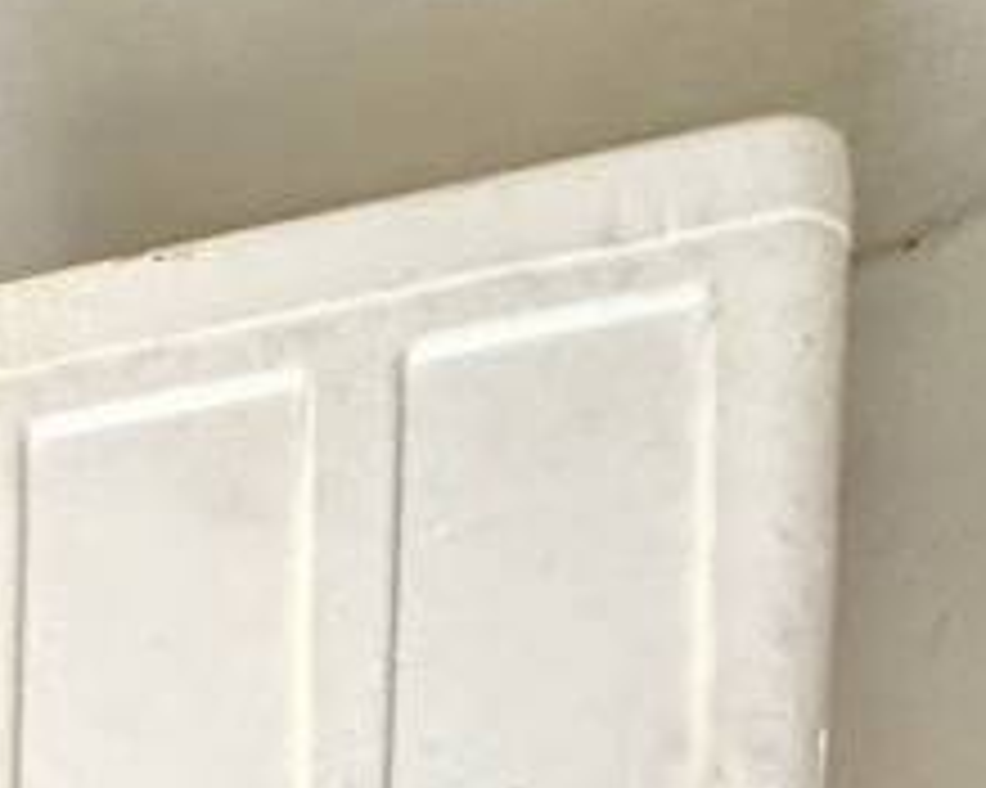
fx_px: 2625
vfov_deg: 11.0
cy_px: 2369
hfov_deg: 18.0
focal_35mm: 90
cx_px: -653
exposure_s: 1/99
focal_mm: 2.22
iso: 250
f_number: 2.2
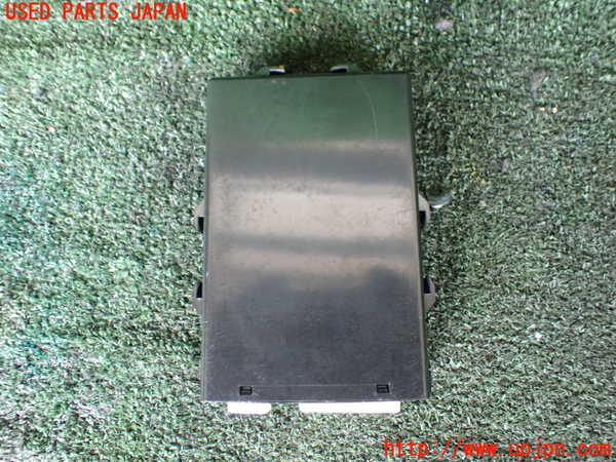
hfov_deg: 60.0
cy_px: 231
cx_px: 308
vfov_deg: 46.8
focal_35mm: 30
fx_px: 534
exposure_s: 1/80
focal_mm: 5.4
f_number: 2.3
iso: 800
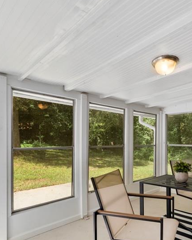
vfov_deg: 67.7
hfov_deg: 54.7
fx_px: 178
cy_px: 139
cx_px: 138
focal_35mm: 25
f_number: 8
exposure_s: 1/50
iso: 400
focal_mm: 14
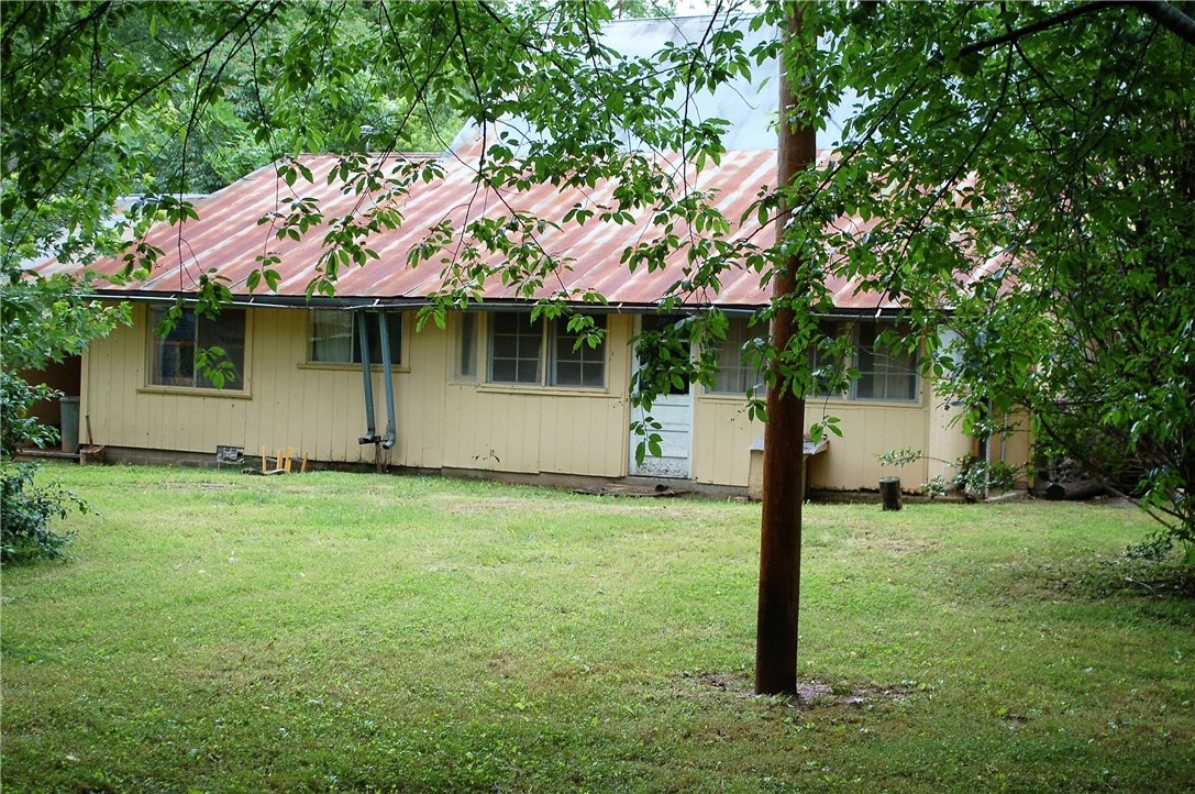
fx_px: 1989
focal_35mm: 60
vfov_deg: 22.6
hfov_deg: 33.4
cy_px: 397
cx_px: 598
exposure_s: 1/60
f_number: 5.6
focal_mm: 40
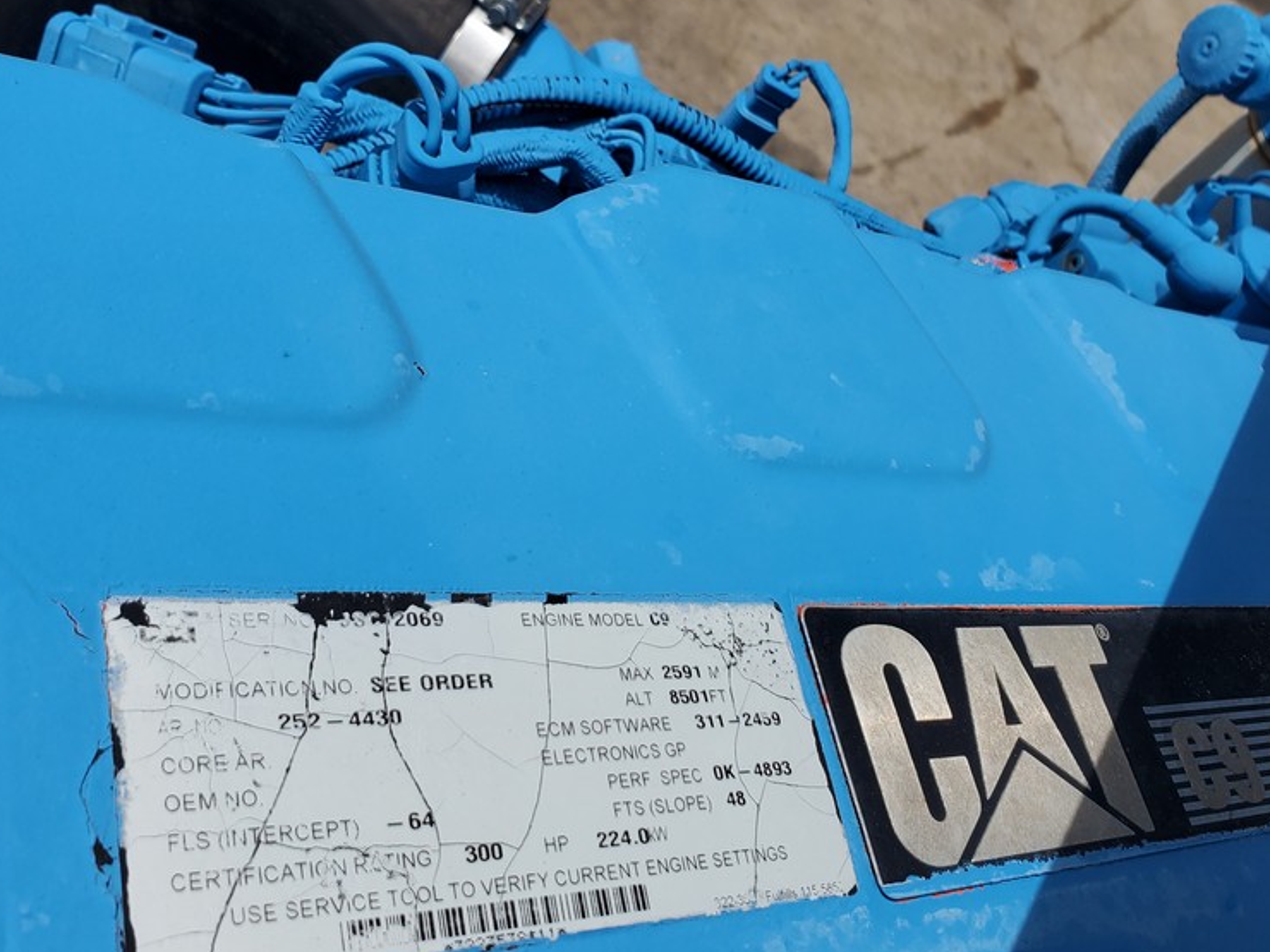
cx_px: 688
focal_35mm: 36
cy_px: 496
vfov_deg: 39.6
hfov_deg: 51.3
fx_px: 1321
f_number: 2.4
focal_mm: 4.3
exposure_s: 1/3101
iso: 50
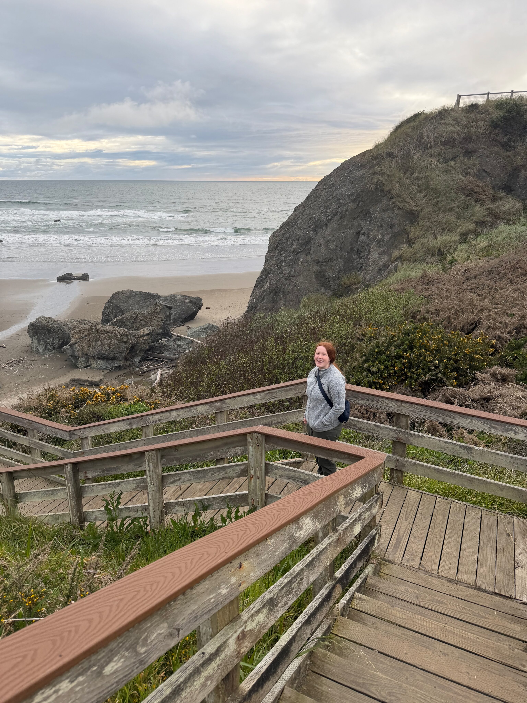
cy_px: 352
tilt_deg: -21.4
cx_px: 264
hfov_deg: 56.8
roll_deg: -1.1
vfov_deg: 71.6
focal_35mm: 24
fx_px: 487
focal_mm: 6.76
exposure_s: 1/920
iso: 80
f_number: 1.78
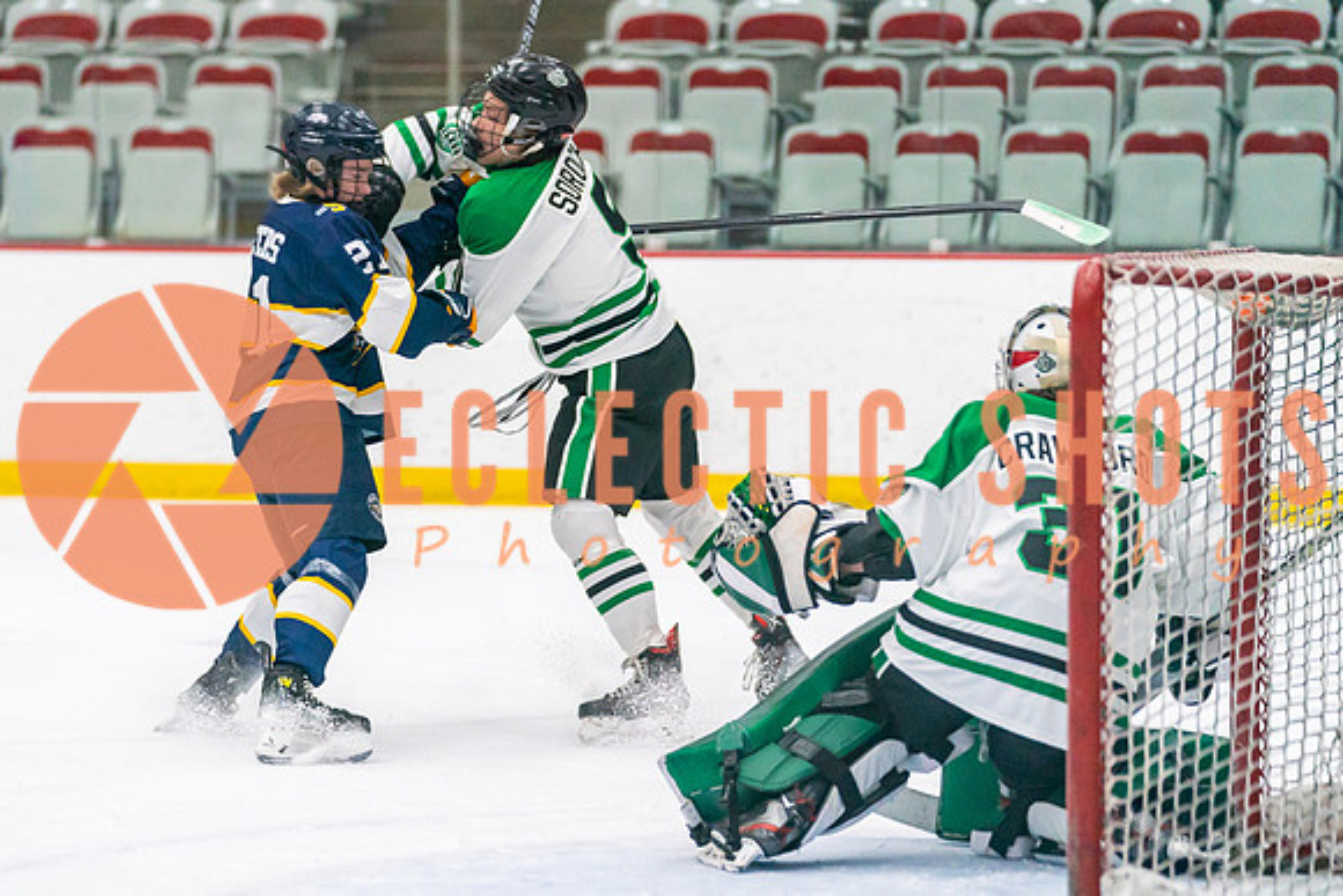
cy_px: 509
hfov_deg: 11.5
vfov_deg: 7.7
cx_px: 549
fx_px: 6647
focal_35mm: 178
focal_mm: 144
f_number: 2.8
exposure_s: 1/1250
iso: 3200
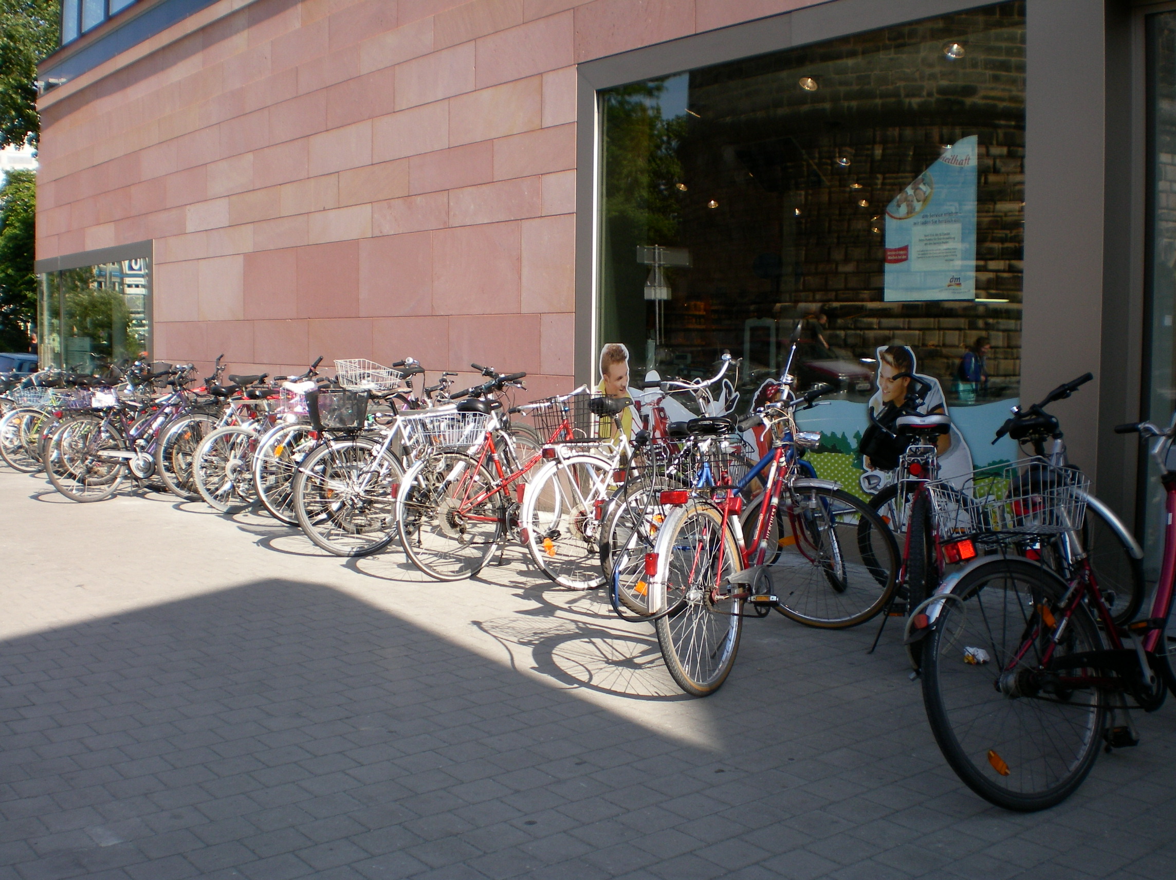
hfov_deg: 49.0
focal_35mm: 38
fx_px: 1290
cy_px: 440
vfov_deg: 37.7
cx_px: 588
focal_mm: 6.3
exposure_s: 1/220
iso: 50
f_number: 4.6
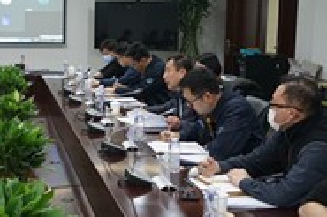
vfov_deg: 18.6
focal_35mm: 73
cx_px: 12
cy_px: 91
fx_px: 662
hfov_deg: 26.5
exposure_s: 1/100
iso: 1600
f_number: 4
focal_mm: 30
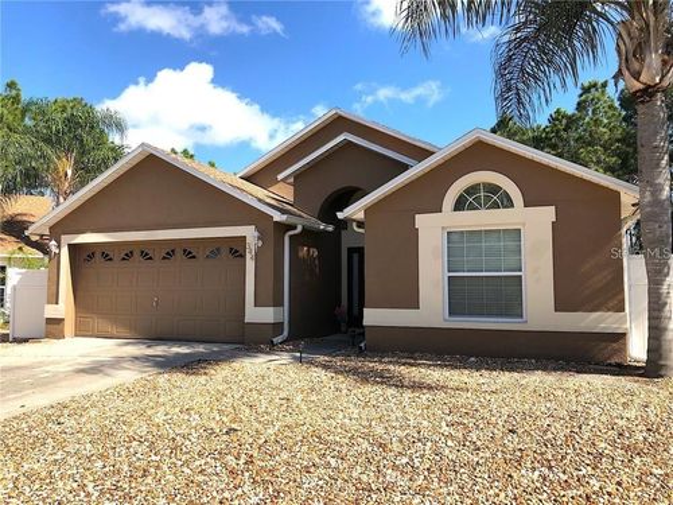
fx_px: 544
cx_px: 336
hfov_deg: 63.4
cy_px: 252
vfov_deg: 49.7
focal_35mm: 28
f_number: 1.8
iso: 20
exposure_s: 1/1548
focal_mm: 4
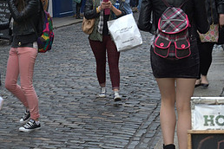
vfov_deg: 11.7
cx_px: 30
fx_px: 728
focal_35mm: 117
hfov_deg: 17.3
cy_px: 67
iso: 800
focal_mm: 52
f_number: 4.5
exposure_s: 1/80
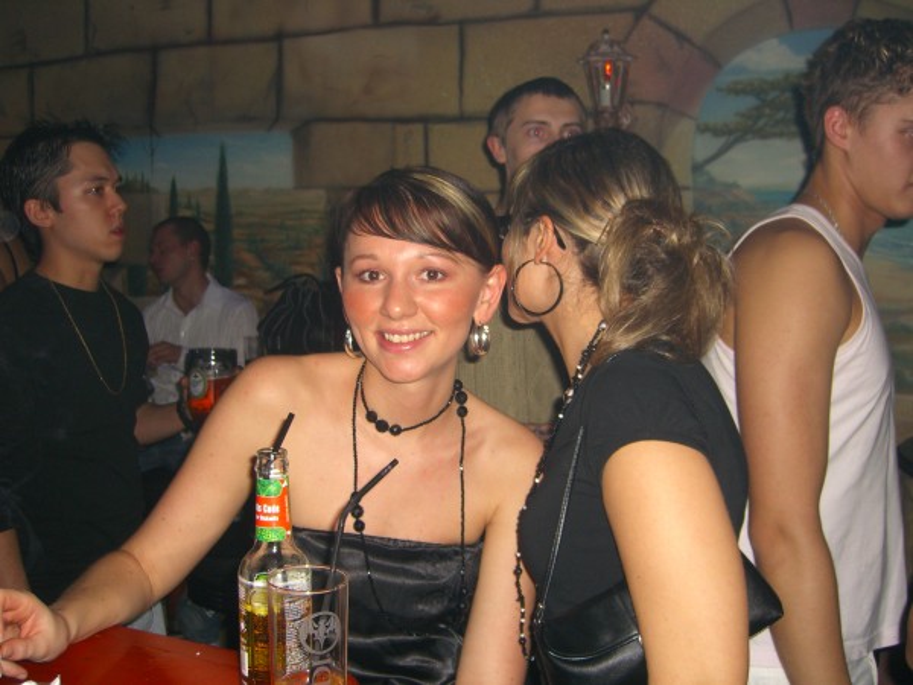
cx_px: 456
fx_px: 1002
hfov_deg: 49.0
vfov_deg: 37.7
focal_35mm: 38
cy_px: 342
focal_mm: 7.9
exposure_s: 1/60
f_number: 2.8
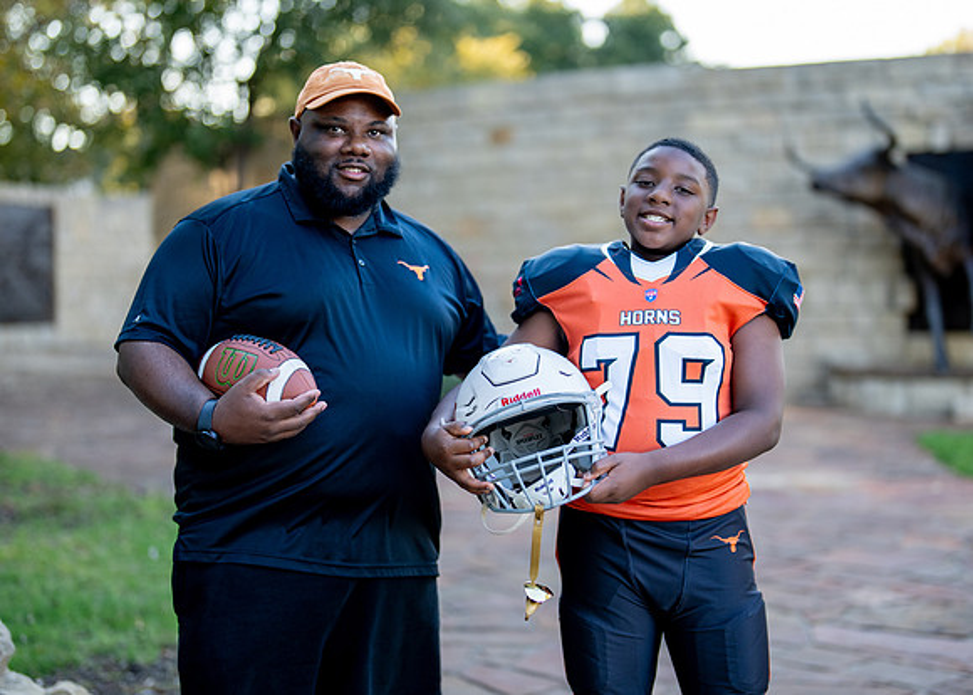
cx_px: 540
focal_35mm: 65
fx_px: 1786
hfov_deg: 30.4
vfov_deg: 22.0
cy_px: 354
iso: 200
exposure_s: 1/1000
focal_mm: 50
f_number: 1.2
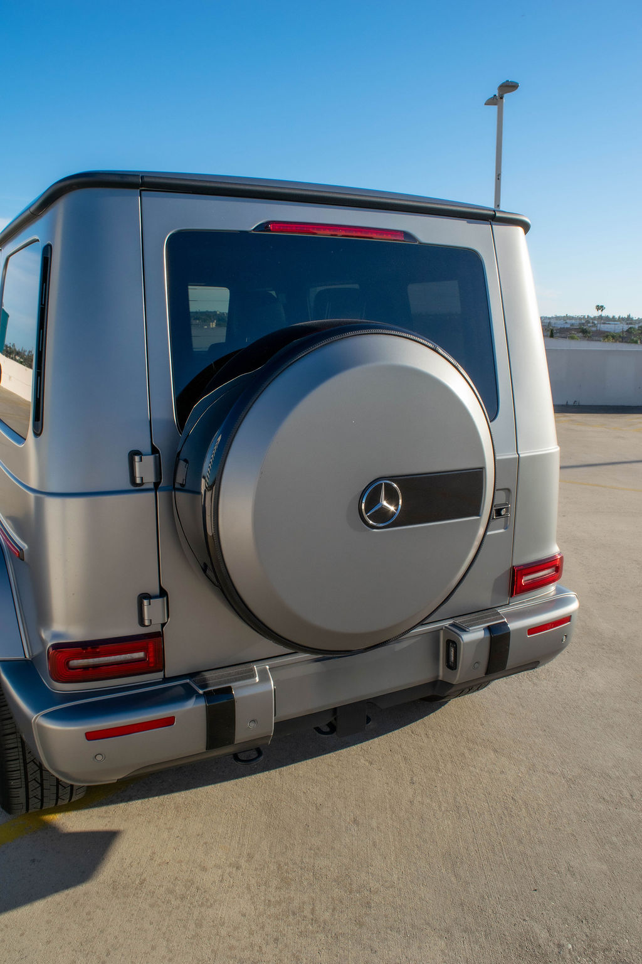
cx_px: 321
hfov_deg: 47.9
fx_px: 722
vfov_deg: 67.4
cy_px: 482
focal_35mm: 27
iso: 200
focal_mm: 18
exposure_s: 1/400
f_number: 10
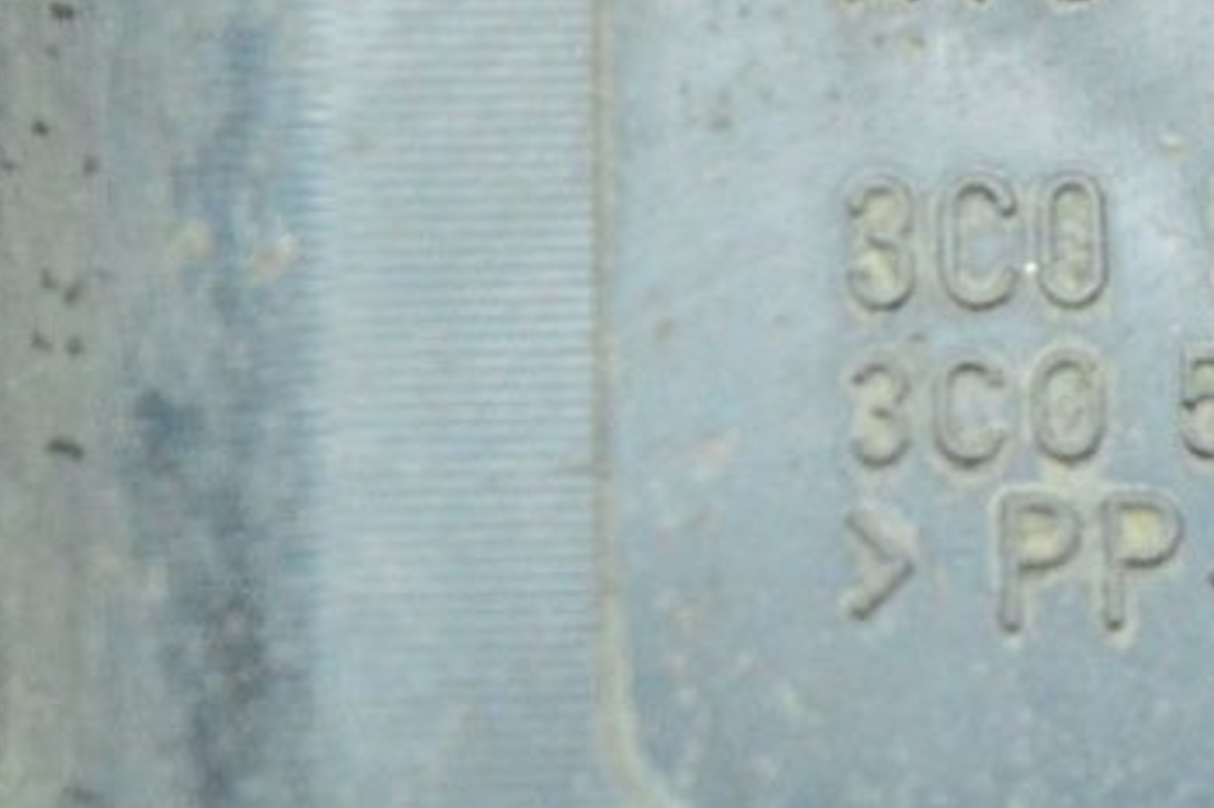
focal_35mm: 241
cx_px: 1557
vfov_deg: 5.7
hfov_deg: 8.4
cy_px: 81
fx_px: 8138
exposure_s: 1/125
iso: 6400
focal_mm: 55
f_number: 5.6
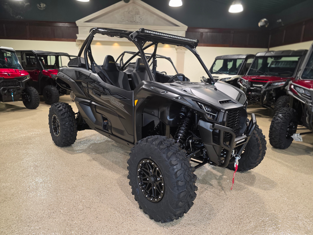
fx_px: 208
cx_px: 156
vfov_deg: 58.9
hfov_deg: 73.9
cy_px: 118
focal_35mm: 23
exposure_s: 1/120
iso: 250
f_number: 1.7
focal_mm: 6.3
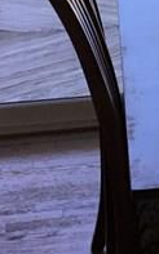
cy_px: -98
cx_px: 279
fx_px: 1186
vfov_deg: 11.8
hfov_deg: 7.5
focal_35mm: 171
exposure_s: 1/120
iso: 25
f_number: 2.4
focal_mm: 3.3
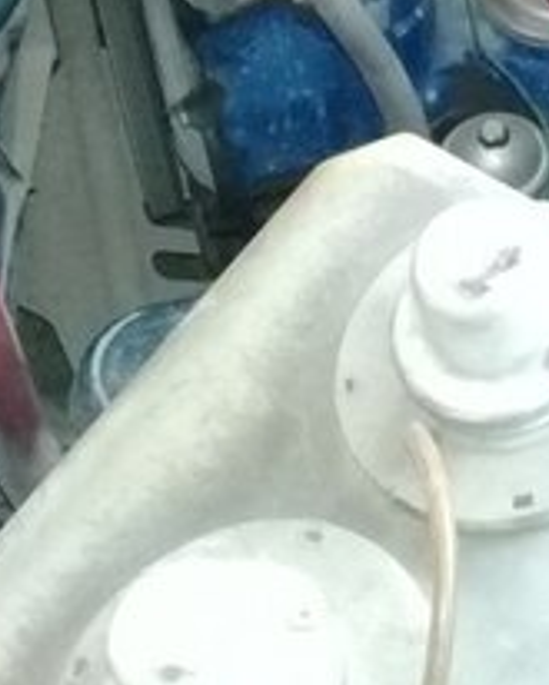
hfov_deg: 13.8
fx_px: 1969
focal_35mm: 97
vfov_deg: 18.8
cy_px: -101
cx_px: 1051
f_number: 2.2
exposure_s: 1/33
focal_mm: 3.3
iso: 400
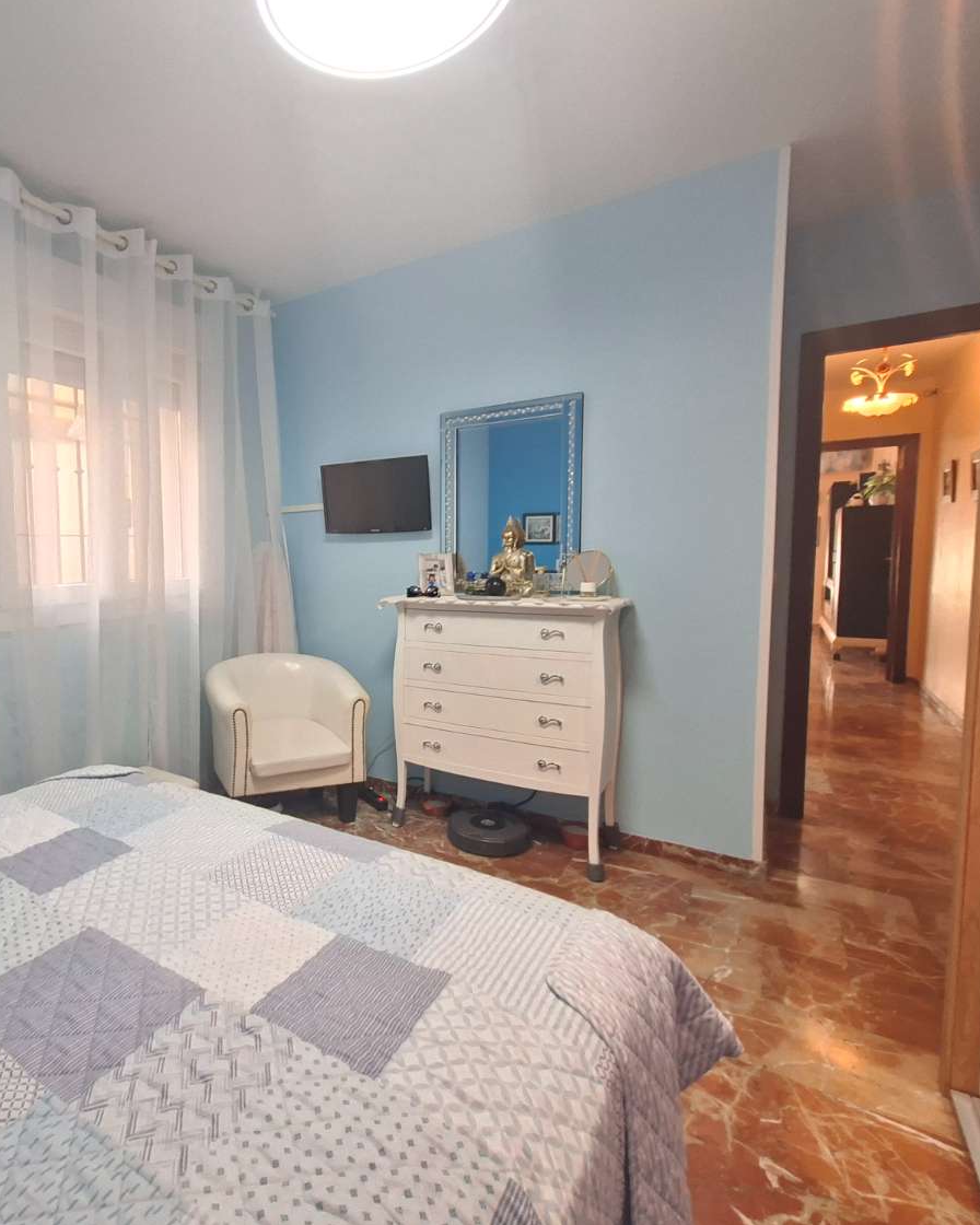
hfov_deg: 72.6
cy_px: 611
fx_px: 616
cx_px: 268
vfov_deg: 89.6
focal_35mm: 17
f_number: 2.2
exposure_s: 1/24
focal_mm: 1.74
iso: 200
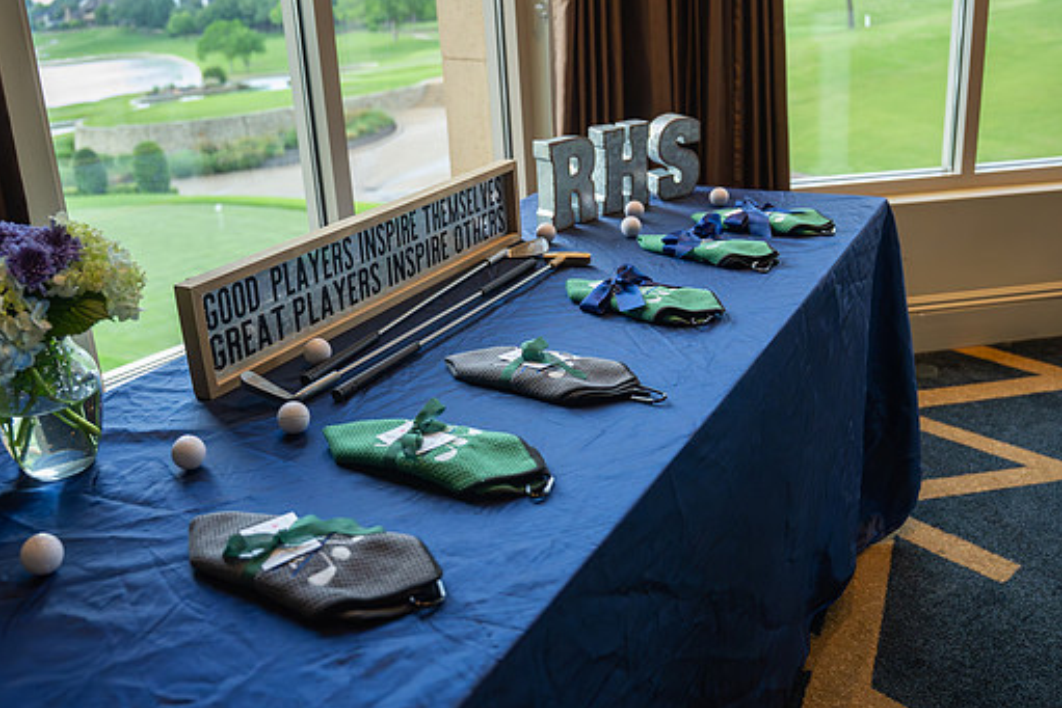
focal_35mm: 32
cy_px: 314
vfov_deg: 41.1
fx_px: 944
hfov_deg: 58.5
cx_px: 470
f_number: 2.8
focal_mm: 24
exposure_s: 1/800
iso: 2500
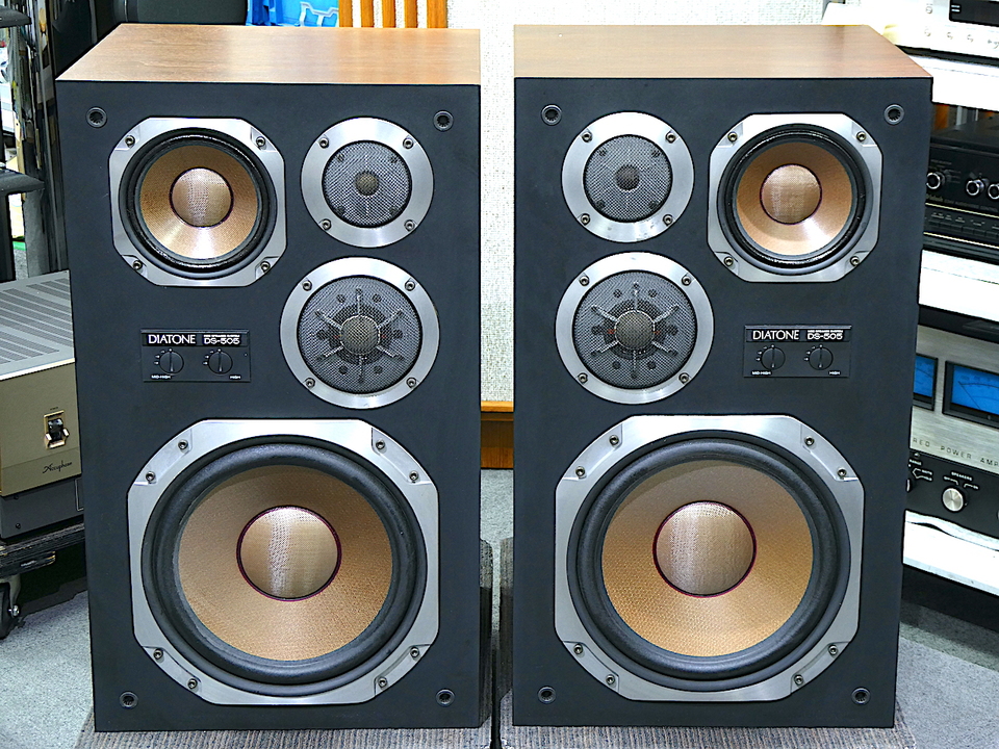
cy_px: 374
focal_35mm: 65
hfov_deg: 29.8
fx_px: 1876
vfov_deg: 22.6
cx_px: 500
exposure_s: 1/1.3
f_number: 4.4
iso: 100
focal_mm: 11.7
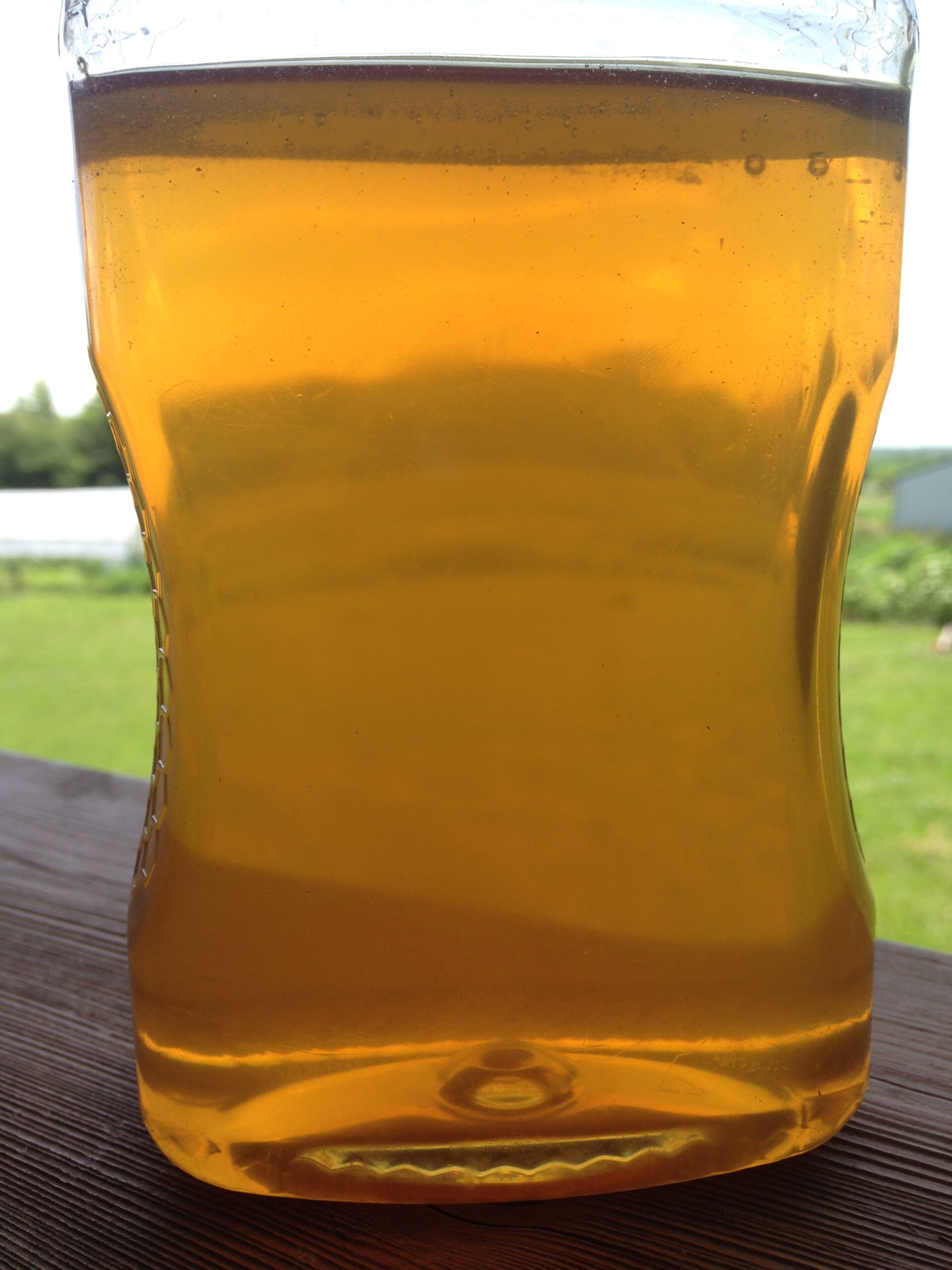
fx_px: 1210
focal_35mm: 33
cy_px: 635
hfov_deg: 42.9
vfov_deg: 55.4
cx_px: 476
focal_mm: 4.12
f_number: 2.4
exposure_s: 1/441
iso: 50
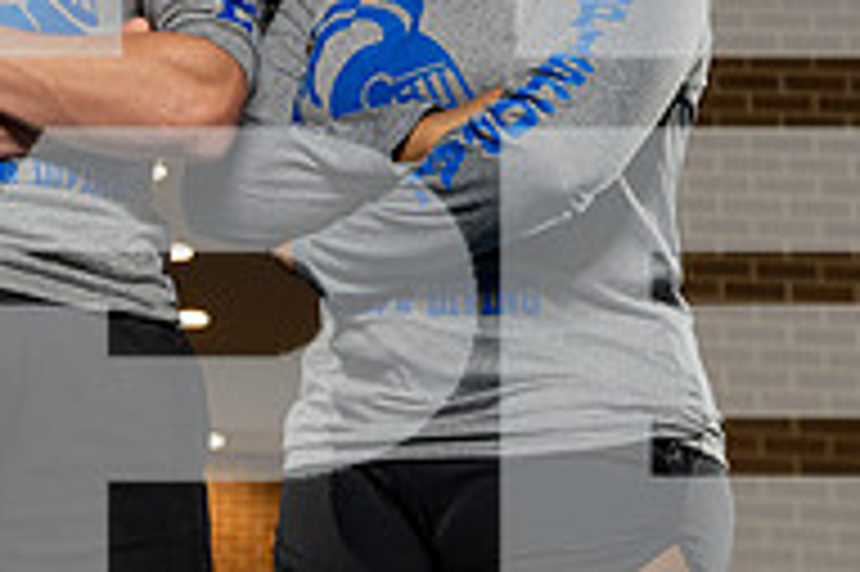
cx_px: -113
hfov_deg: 14.6
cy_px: -178
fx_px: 3270
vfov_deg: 9.8
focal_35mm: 137
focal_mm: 45
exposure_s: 1/125
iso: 800
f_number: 5
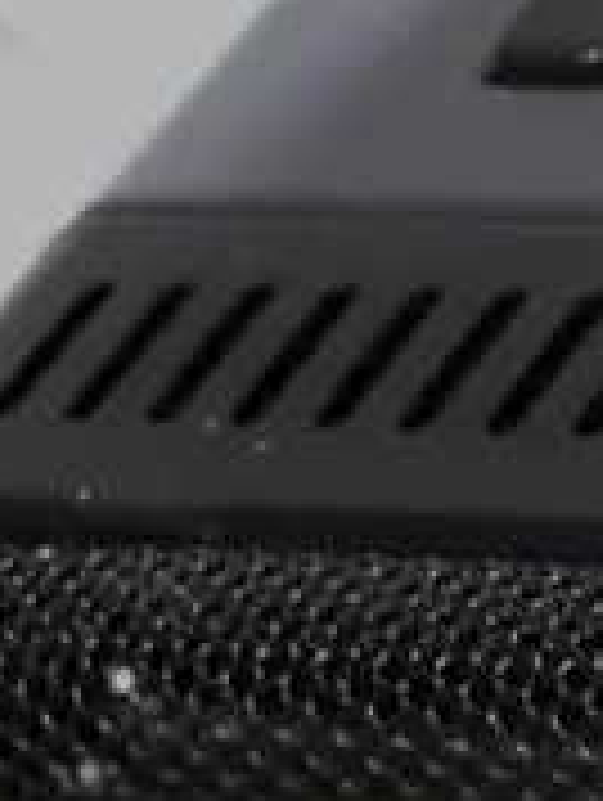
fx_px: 5862
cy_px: 1688
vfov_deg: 7.5
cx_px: 1528
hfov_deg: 5.6
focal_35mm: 253
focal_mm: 22
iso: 320
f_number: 4.7
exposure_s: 1/60
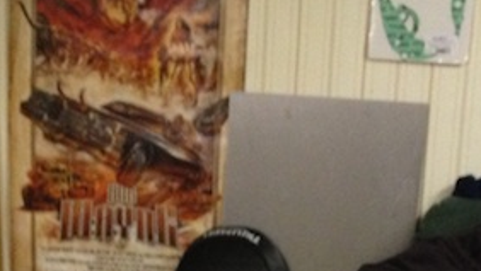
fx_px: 1378
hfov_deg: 19.8
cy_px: 508
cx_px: 251
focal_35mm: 108
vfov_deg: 10.5
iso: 250
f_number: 2.4
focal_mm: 4.28
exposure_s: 1/20
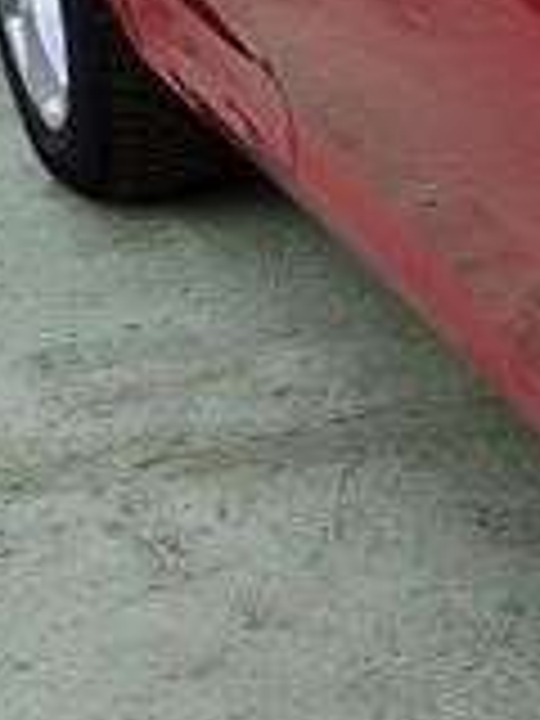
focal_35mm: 173
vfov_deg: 11.4
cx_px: 1948
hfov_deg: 7.1
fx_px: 3598
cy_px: 261
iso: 50
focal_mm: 5.4
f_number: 1.8
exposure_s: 1/606
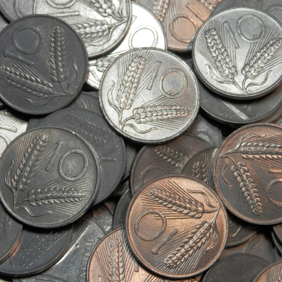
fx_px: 802
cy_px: 155
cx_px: 142
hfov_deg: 19.9
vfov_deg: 19.9
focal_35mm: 87
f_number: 4.5
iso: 80
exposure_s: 1/200
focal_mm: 13.1
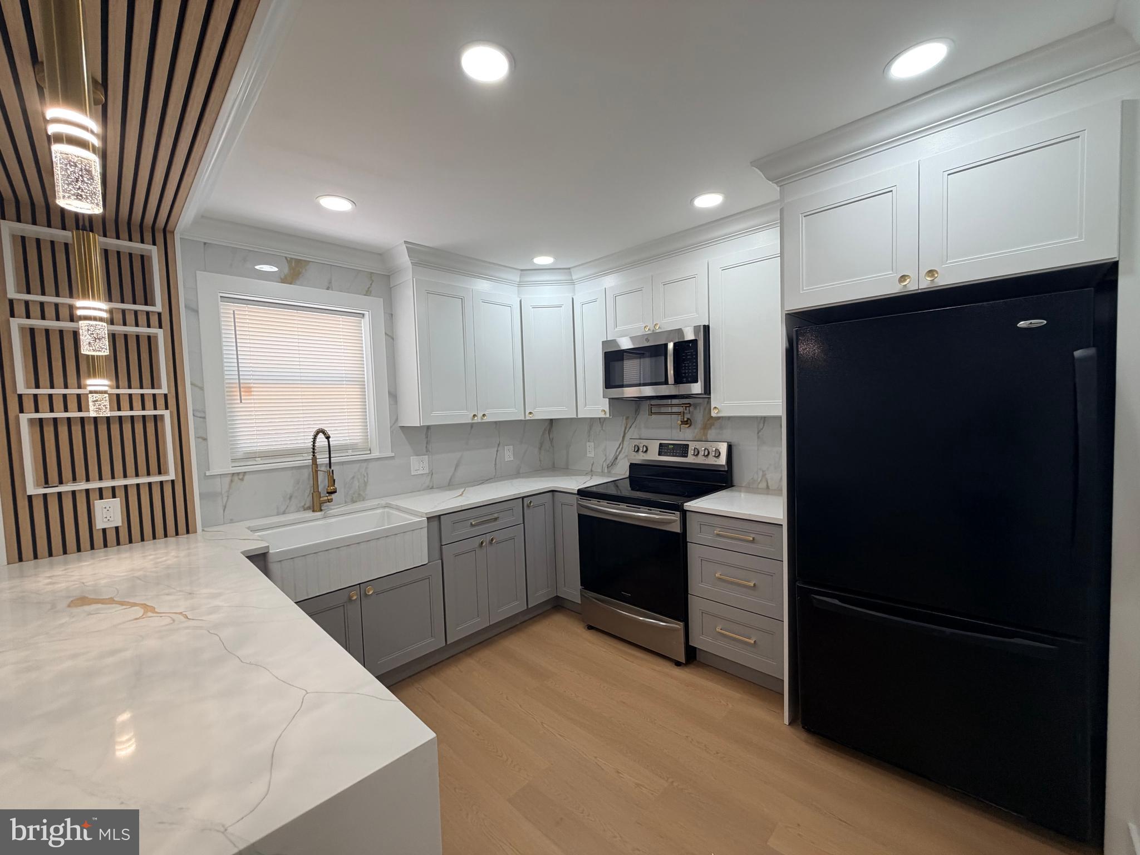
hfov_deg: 102.1
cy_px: 428
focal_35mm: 14
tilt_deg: -2.5
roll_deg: +2.4
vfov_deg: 85.7
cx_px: 570
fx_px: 461
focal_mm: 2.22
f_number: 2.2
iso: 100
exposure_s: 1/120
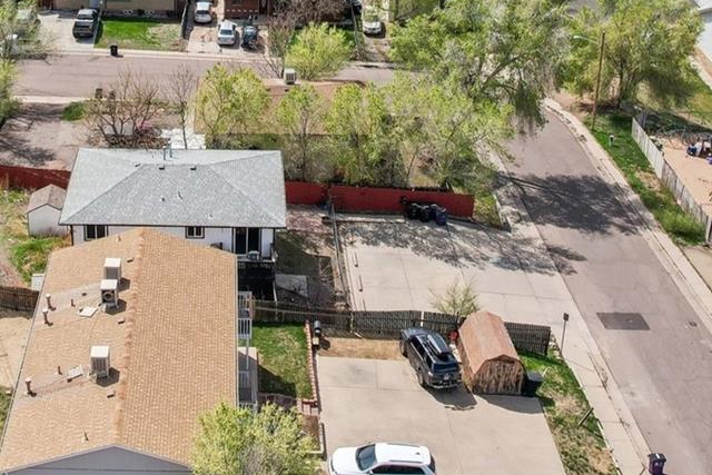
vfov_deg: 23.6
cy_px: -3
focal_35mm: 55
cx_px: 214
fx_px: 1088
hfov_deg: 35.7
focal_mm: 8.4
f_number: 2.8
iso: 150
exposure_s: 1/500
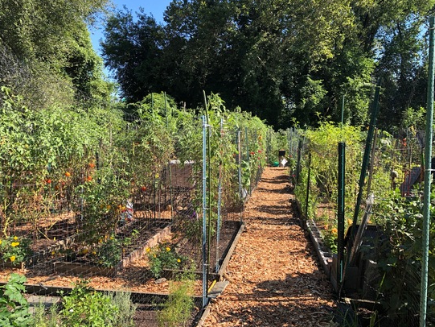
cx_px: 221
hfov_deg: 61.6
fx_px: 365
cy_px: 160
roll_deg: -0.7
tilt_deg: -4.0
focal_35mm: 29
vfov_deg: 48.2
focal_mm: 3.99
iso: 20
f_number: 1.8
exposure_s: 1/521
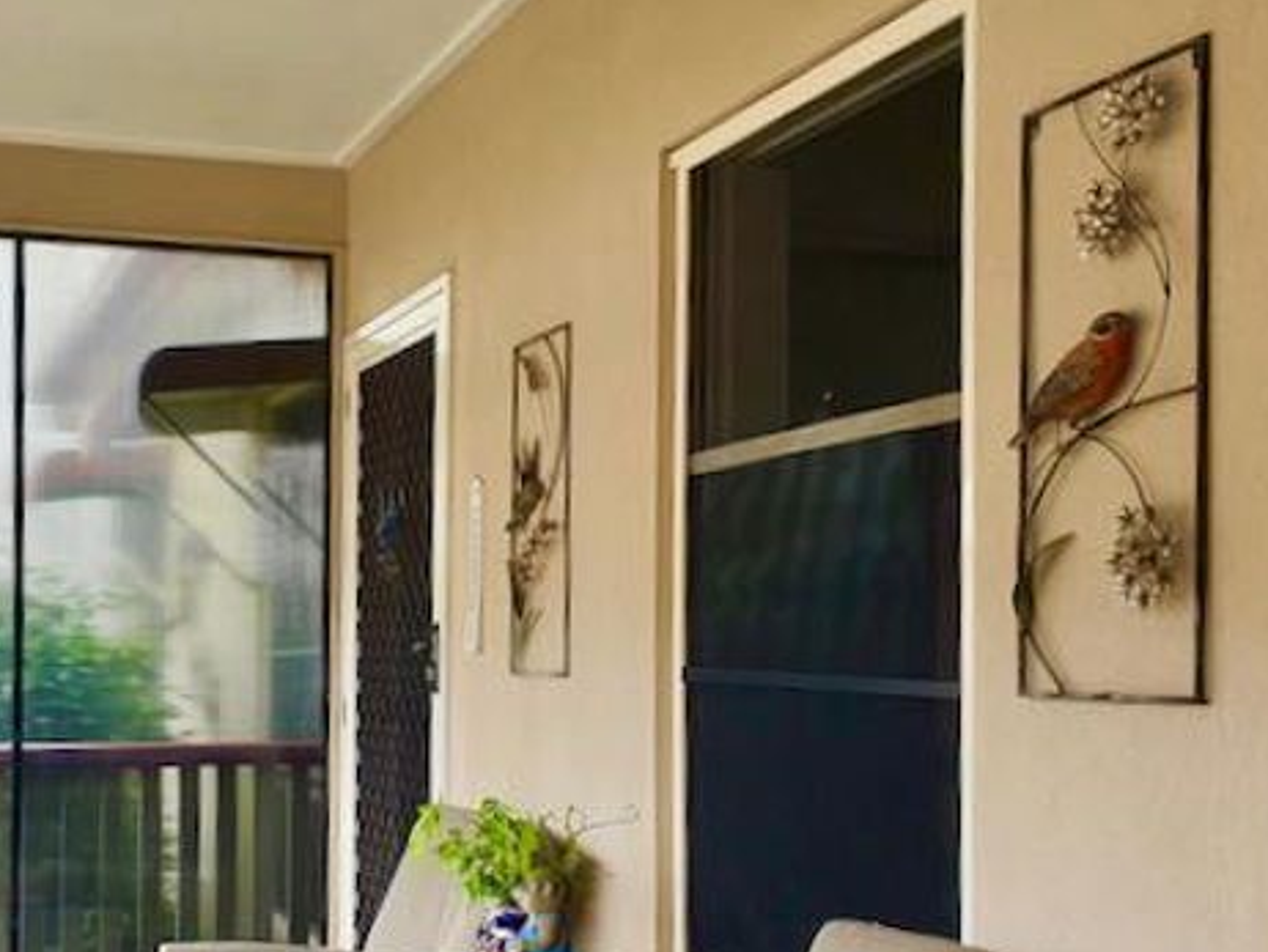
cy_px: 639
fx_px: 1649
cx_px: 329
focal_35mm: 45
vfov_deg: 31.9
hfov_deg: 40.9
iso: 50
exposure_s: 1/126
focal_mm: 4.32
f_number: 2.4
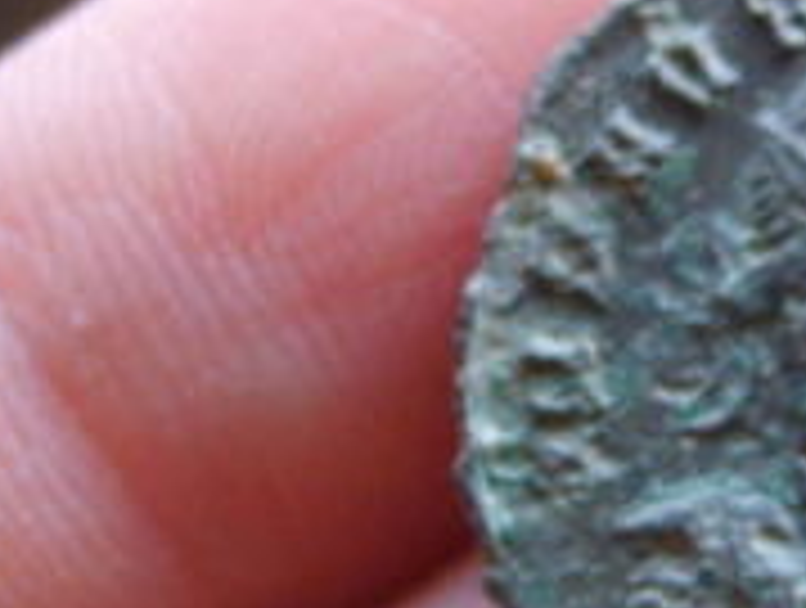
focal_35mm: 117
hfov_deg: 16.0
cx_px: 1004
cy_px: 365
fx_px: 2730
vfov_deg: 12.7
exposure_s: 1/8
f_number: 2.8
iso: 139
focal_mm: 5.8
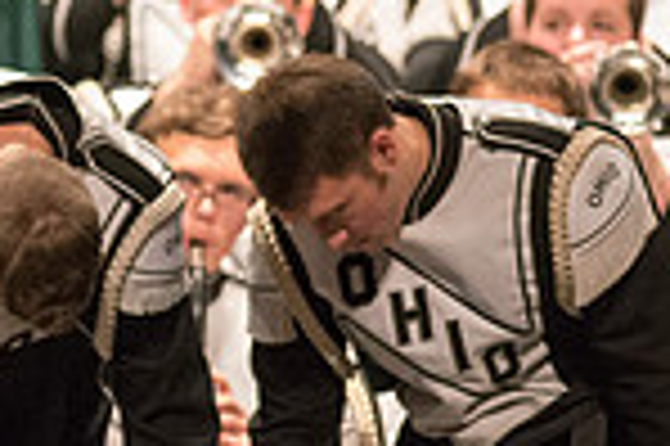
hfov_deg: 1.8
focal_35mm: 1169
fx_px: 21732
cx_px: -544
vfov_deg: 1.2
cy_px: -115
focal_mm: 300
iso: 4000
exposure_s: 1/500
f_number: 2.8
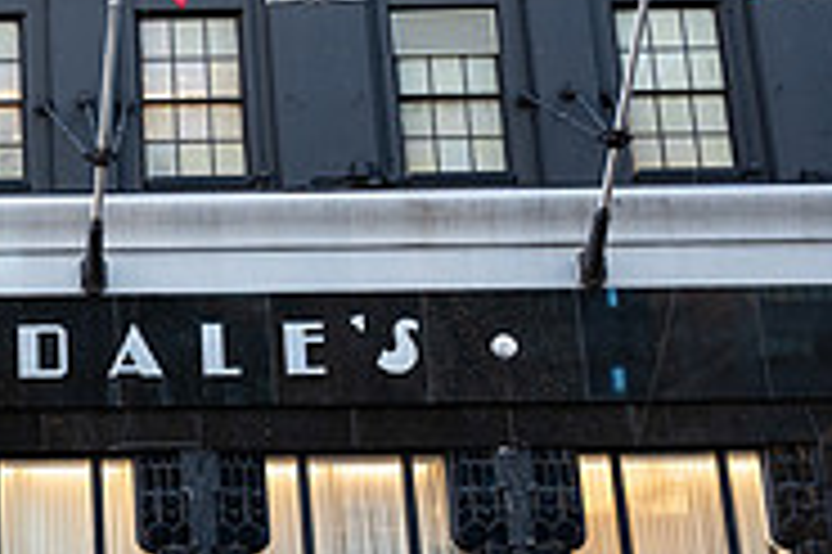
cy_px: 436
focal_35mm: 78
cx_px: -182
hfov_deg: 23.6
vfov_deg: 17.3
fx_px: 1801
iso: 100
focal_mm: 24
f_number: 5
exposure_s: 1/15
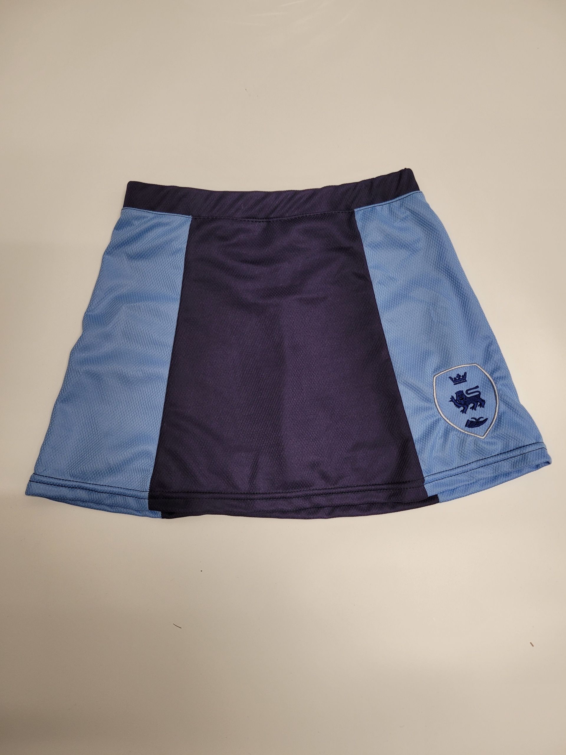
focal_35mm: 26
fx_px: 567
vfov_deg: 67.3
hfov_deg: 53.1
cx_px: 283
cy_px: 378
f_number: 1.8
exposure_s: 1/100
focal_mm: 5.4
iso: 160
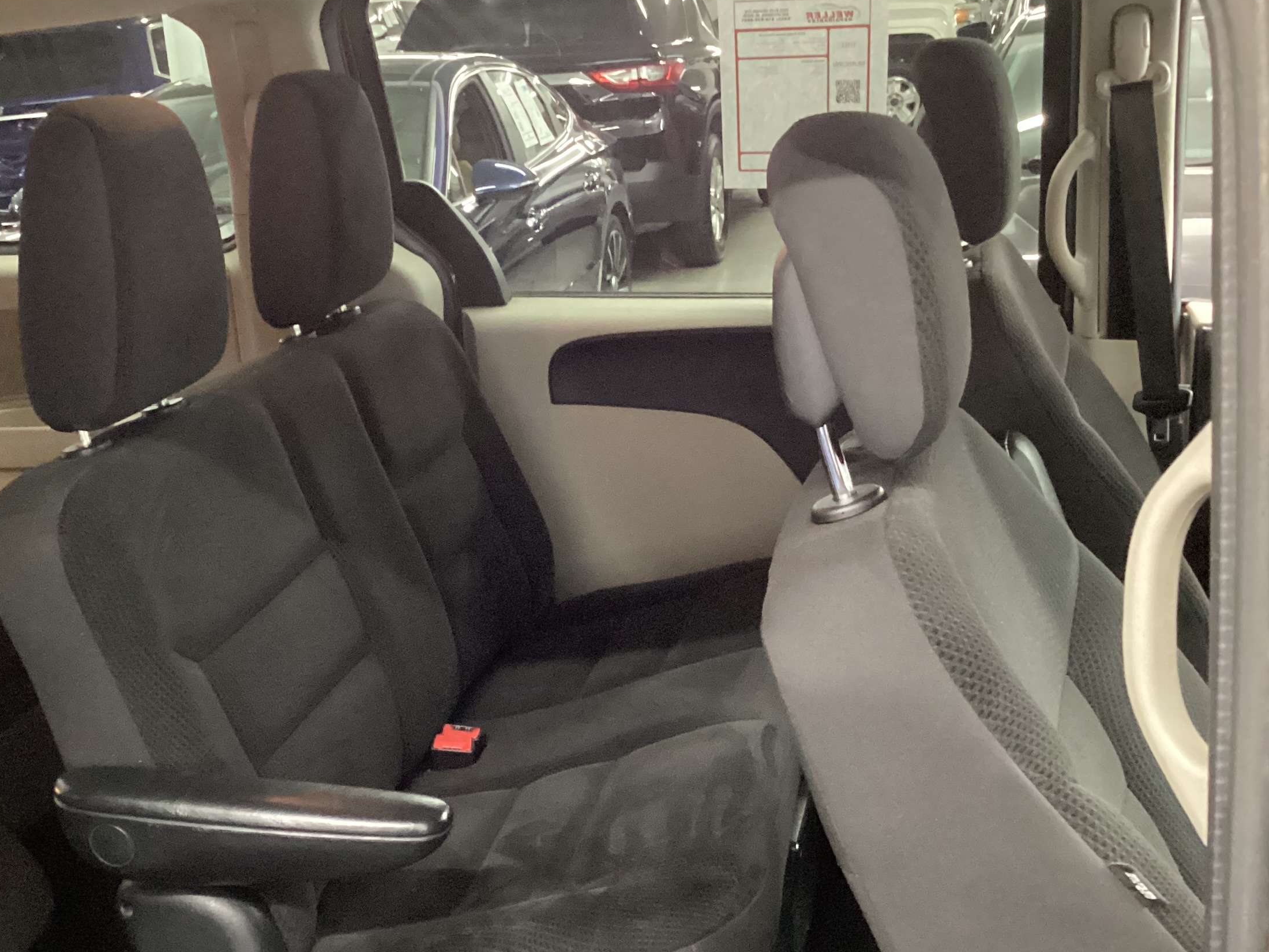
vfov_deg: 31.3
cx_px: 504
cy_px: 615
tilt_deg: -20.9
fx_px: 1686
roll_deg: +4.6
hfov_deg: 41.0
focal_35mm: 46
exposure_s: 1/20
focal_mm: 3.3
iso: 800
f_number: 2.4
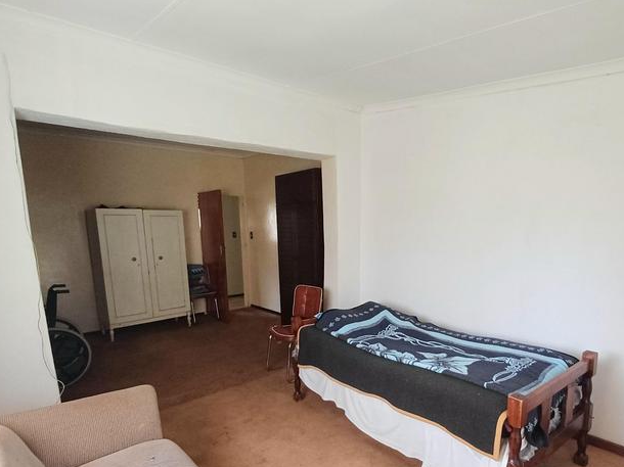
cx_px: 349
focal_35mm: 21
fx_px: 378
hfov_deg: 78.7
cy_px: 287
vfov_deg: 62.7
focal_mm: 1.64
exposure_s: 1/50.3
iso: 125
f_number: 2.2
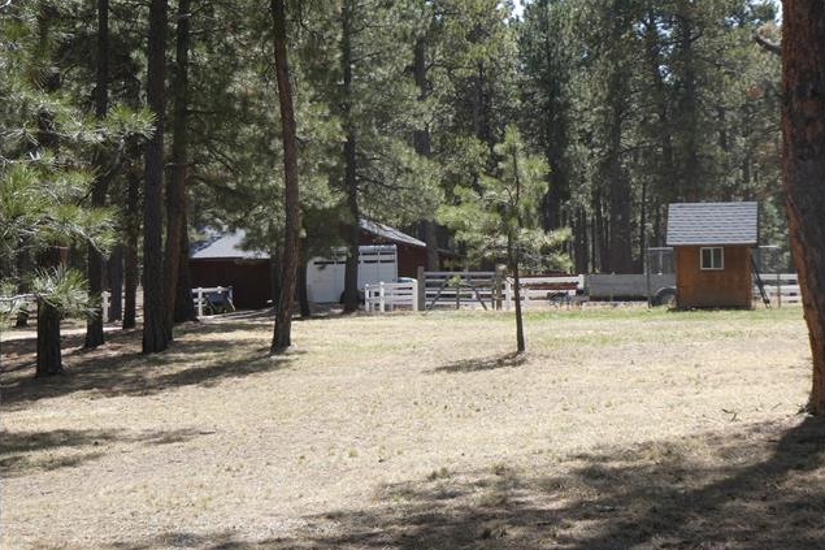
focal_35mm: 88
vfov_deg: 15.5
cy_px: 246
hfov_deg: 23.1
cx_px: 413
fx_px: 2016
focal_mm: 15
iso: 80
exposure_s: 1/200
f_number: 4.8
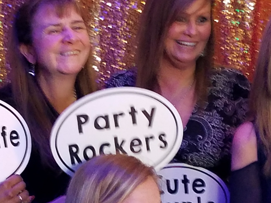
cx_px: 132
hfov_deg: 36.8
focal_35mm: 52
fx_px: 407
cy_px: 140
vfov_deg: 27.8
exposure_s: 1/15
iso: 200
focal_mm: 4.2
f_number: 1.7
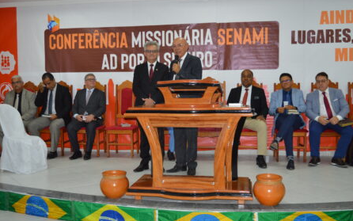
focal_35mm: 39
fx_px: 371
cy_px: 116
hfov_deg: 50.9
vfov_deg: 33.2
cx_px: 177
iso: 400
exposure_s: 1/60
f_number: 4
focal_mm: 25
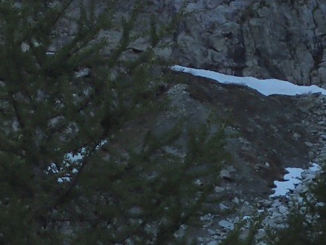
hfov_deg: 6.7
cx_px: 187
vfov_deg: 5.0
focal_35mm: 296
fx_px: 2789
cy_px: -62
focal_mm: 18
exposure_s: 1/160
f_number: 4.9
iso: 200
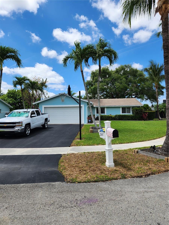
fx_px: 150
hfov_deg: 58.9
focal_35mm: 23
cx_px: 84
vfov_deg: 73.9
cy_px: 112
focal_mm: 5.4
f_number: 1.8
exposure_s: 1/1433
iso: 20
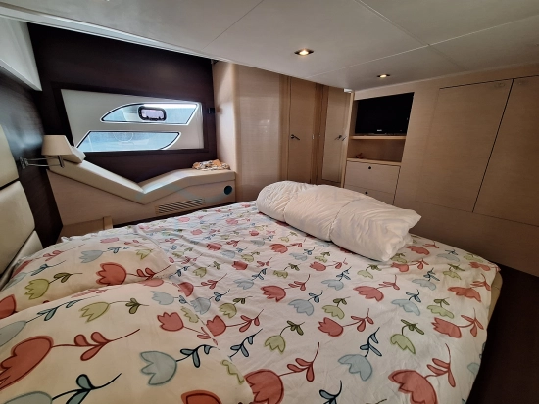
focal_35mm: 13
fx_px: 203
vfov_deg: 90.0
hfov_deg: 106.2
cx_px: 270
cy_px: 202
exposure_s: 1/40
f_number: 2.2
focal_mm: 1.74
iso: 160
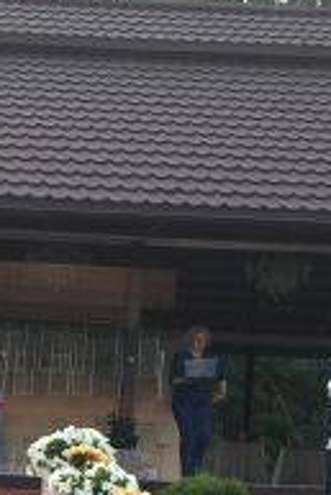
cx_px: -157
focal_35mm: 125
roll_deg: -2.7
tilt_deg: -6.5
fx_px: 1721
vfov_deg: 15.4
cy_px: 692
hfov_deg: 10.6
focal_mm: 4.15
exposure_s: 1/127
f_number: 2.2
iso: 25
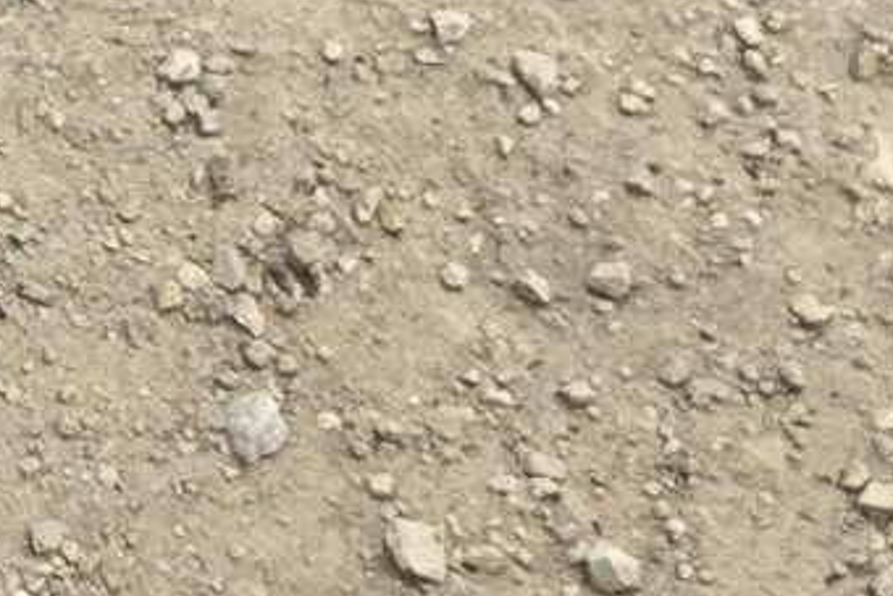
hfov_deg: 11.1
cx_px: -313
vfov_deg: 7.3
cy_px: -620
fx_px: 4467
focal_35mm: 180
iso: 25
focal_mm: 5.4
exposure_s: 1/1429
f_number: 1.8
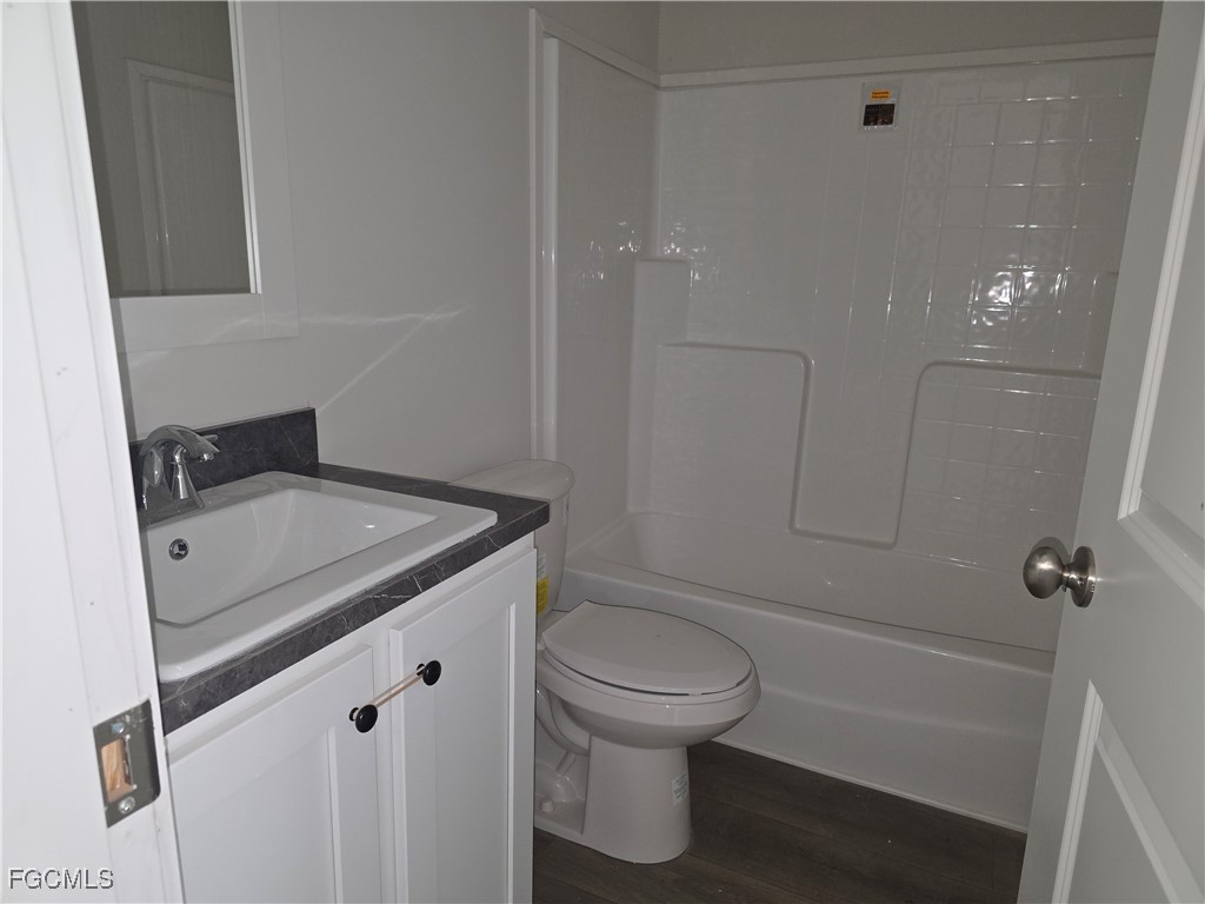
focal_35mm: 23
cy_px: 452
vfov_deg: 58.9
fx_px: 801
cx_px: 602
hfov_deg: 73.9
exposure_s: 1/60
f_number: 1.7
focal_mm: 6.3
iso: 125
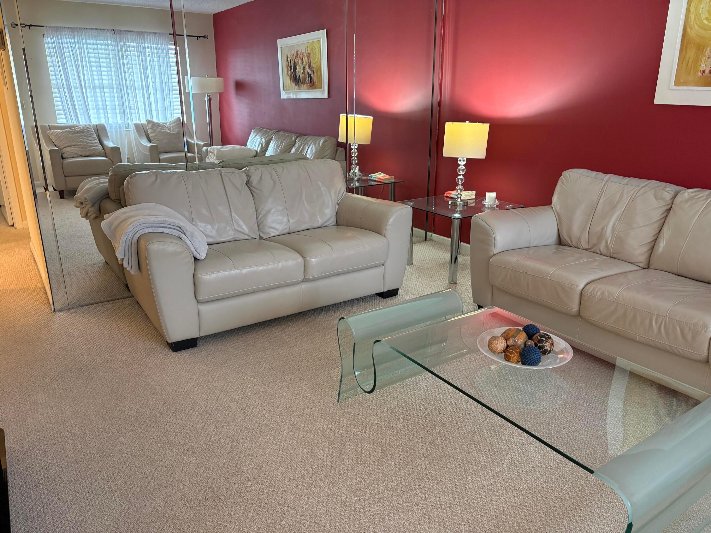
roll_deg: -0.3
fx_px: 534
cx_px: 356
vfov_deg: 53.1
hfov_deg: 67.3
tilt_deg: -16.7
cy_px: 266
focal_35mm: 26
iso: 250
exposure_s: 1/60
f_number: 1.6
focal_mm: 5.96
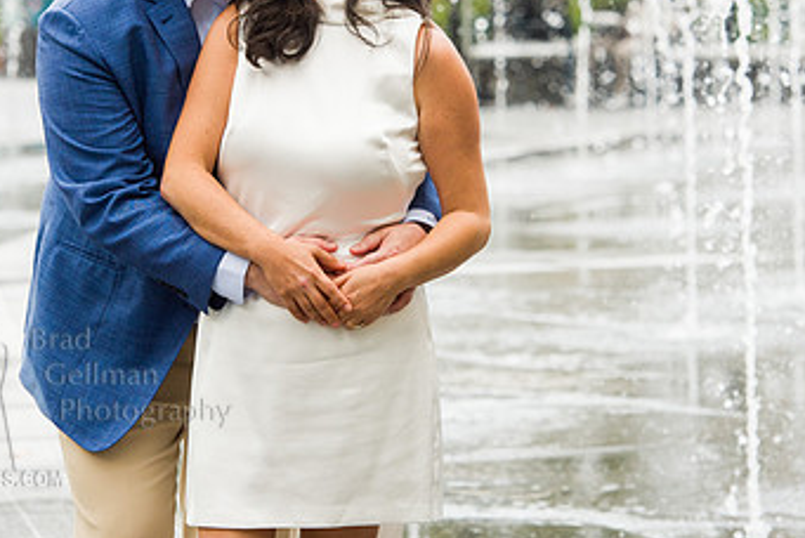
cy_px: 100
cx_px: 423
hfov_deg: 9.3
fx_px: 4946
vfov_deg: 6.2
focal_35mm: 221
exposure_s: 1/500
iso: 800
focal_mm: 130
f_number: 5
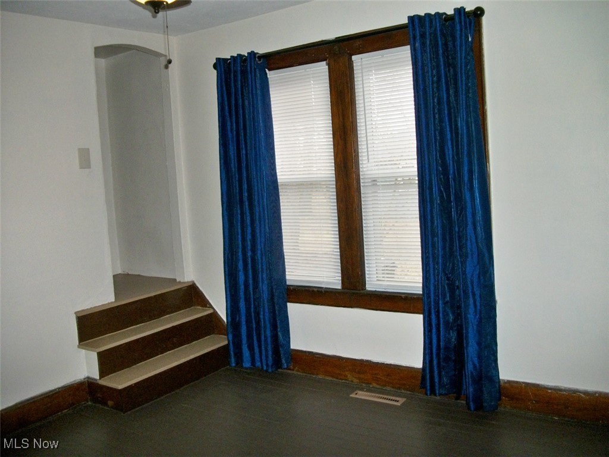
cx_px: 304
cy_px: 228
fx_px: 563
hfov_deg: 56.8
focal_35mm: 32
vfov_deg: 44.2
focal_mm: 5.7
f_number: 2.9
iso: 160
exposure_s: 1/125
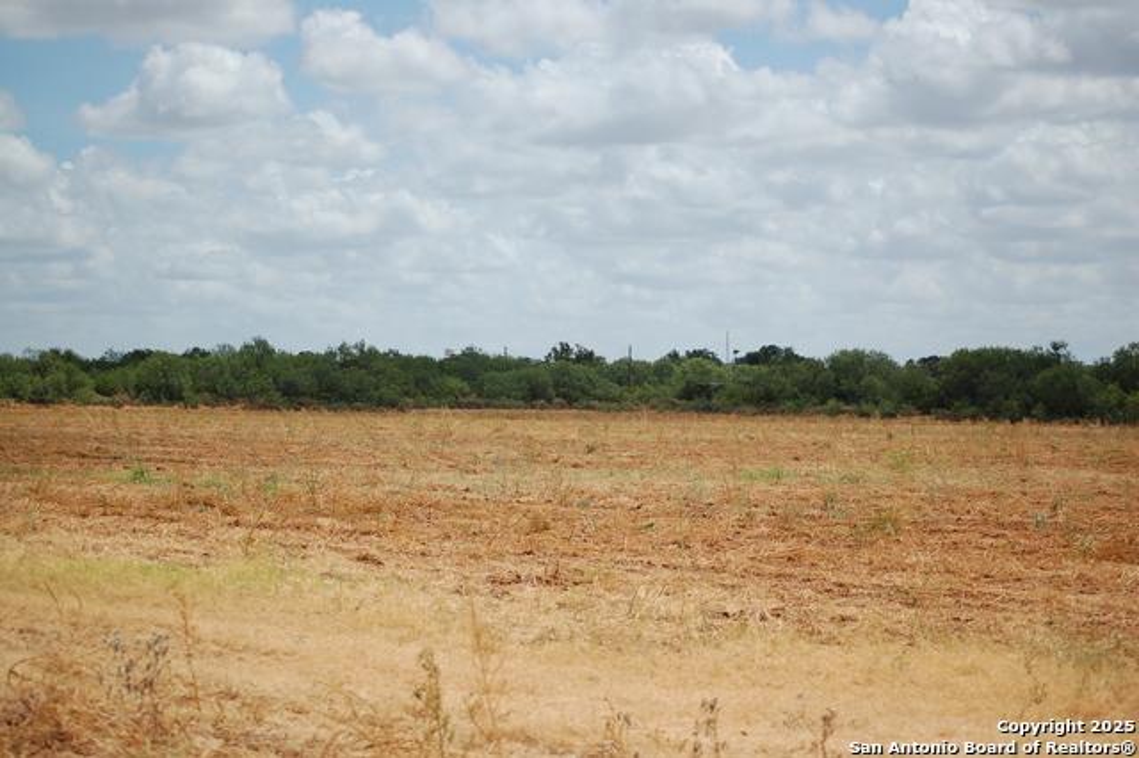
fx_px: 2609
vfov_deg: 16.5
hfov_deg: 24.6
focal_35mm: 82
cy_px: 379
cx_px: 570
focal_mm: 55
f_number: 4
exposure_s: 1/2000
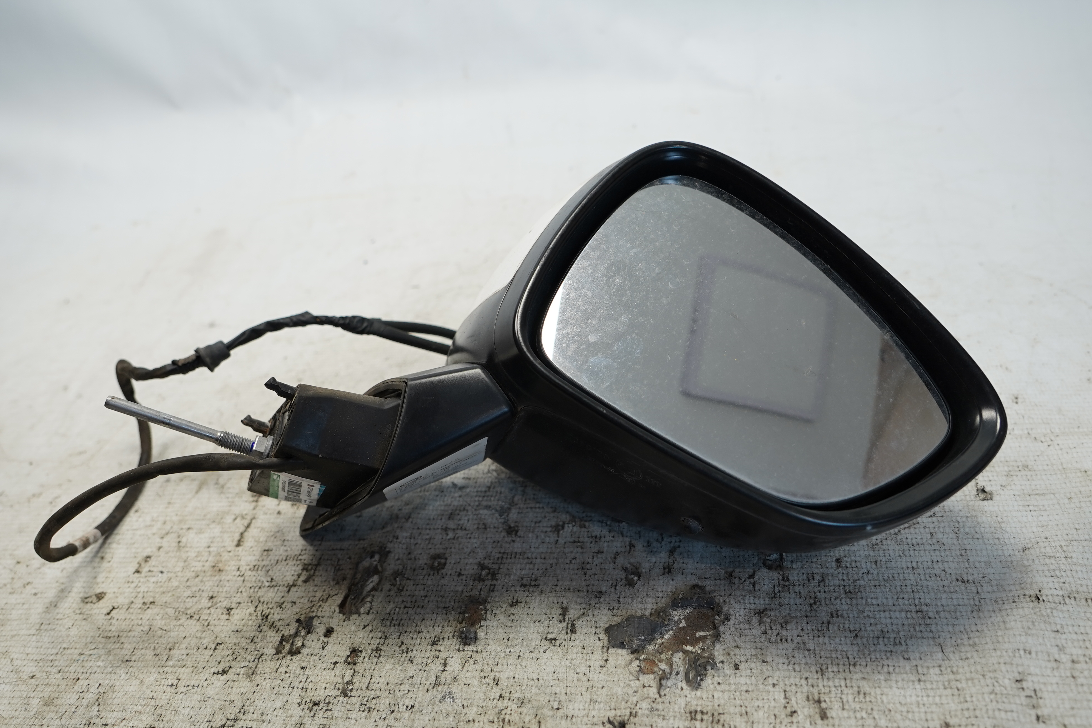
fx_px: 940
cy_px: 364
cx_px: 546
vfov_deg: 42.3
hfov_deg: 60.3
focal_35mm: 31
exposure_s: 1/60
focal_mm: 21
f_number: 4
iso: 200
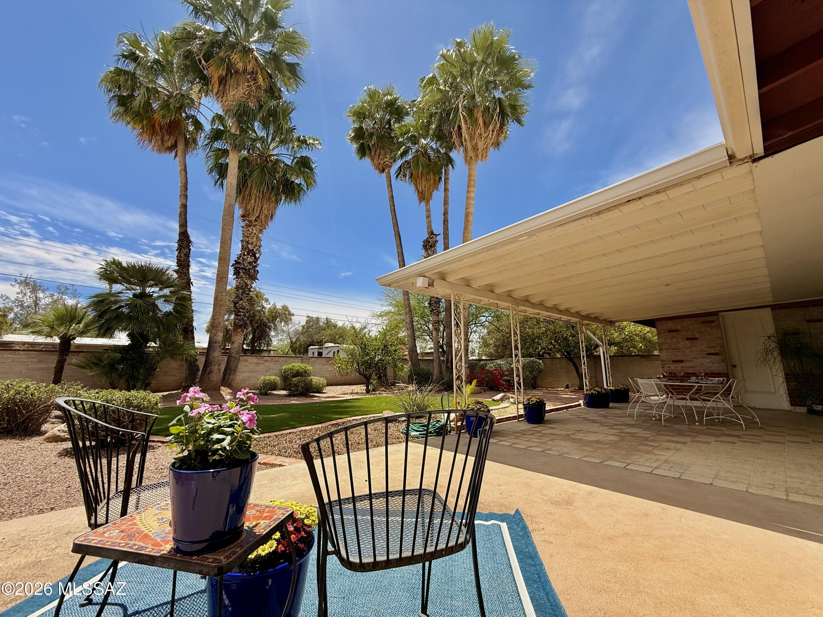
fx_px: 333
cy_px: 308
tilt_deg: +11.4
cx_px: 412
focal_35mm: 14
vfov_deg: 85.7
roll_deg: +0.2
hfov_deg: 102.1
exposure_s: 1/2237
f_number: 2.2
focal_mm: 2.22
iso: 50
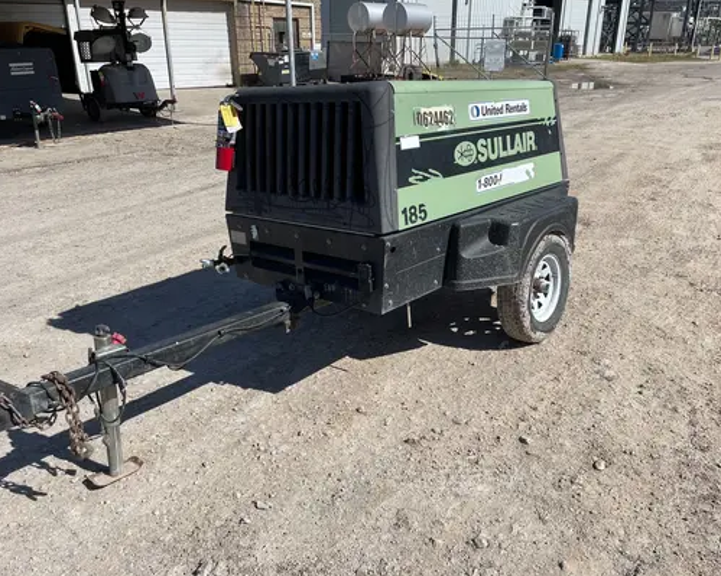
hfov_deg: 62.1
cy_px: 281
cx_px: 392
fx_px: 597
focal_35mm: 28
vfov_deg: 51.5
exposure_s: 1/5556
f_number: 1.6
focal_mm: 4.2
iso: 32
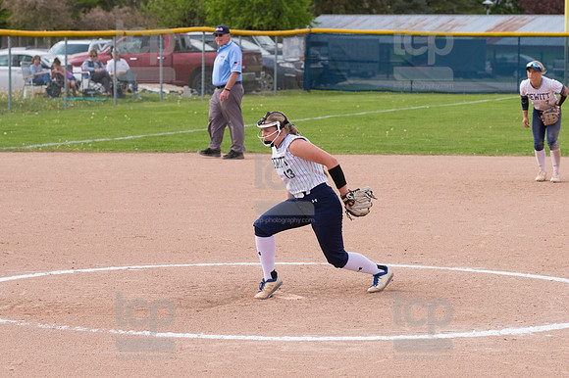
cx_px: 284
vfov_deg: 8.7
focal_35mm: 157
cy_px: 189
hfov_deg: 13.1
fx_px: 2480
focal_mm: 105
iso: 400
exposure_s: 1/1600
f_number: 5.6
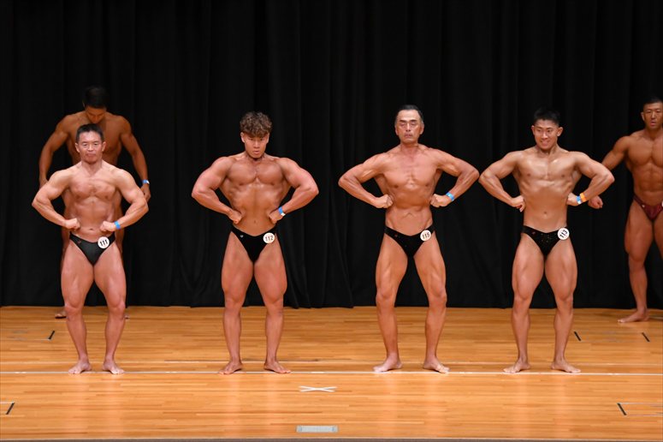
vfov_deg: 7.5
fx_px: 3369
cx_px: 332
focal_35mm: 183
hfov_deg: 11.2
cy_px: 221
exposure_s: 1/400
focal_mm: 122
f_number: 5.6
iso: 3200
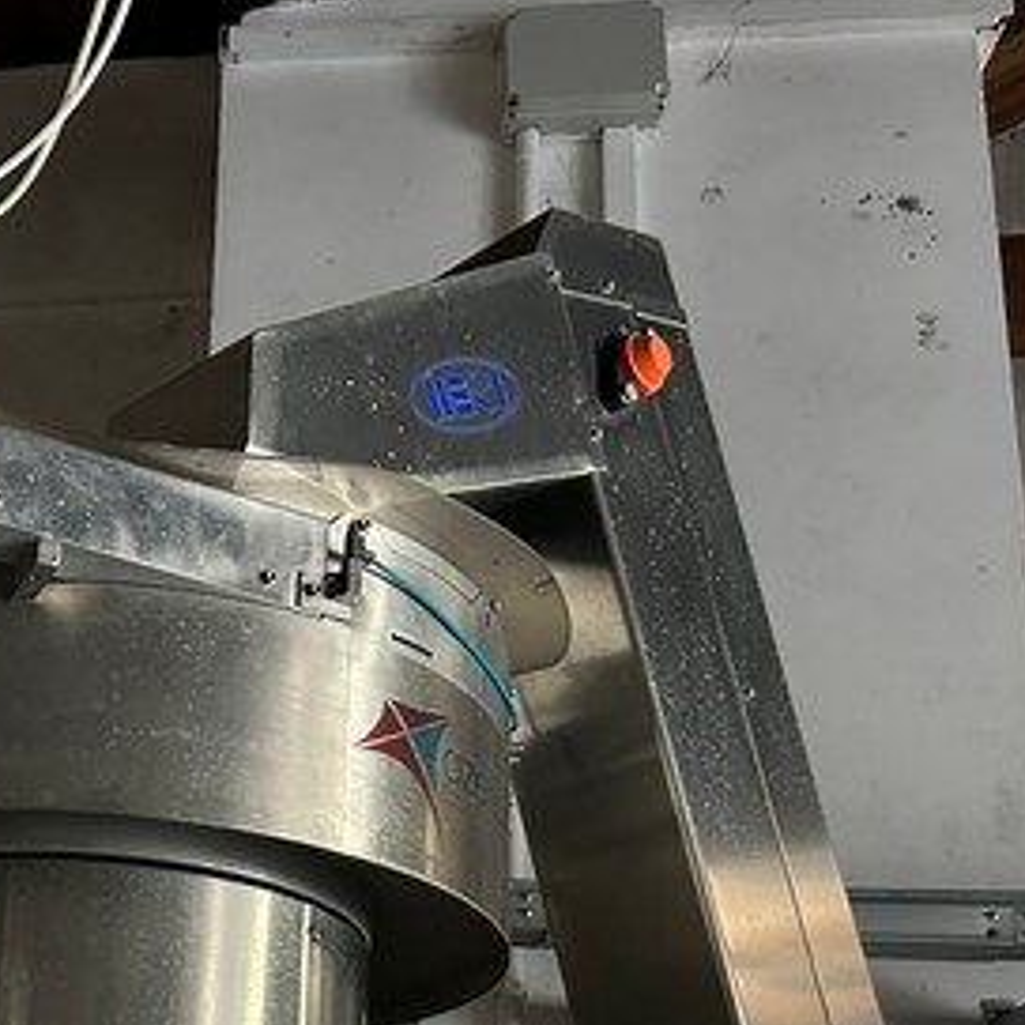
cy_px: 810
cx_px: 68
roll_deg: -3.9
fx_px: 1809
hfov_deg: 30.0
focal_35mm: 54
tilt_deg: +18.2
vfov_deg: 30.9
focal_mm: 5.7
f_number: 1.5
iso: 640
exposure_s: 1/37
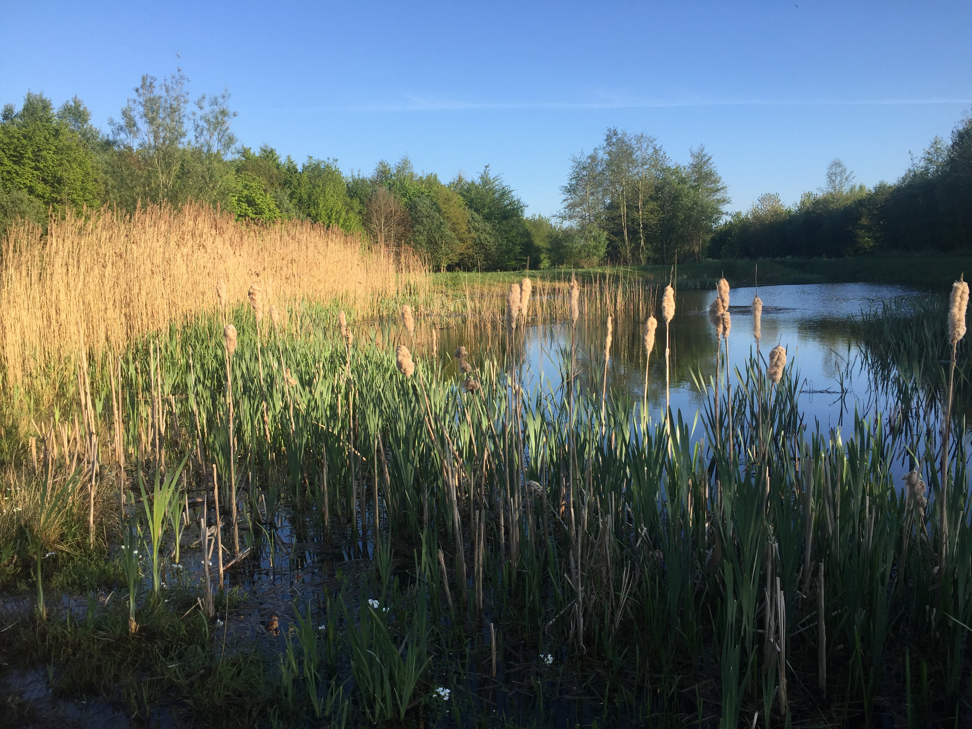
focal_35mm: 29
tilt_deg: -6.7
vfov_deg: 48.2
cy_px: 364
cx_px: 486
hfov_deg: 61.7
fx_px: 814
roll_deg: +1.0
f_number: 2.2
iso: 32
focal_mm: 4.15
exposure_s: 1/942
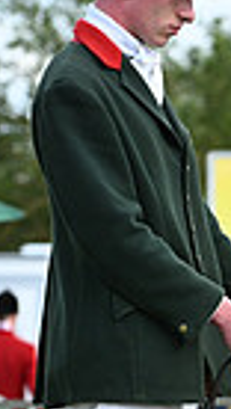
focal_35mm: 494
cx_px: 794
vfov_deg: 4.4
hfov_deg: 2.4
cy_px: 473
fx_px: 5360
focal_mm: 112
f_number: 4.5
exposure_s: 1/1000
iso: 450
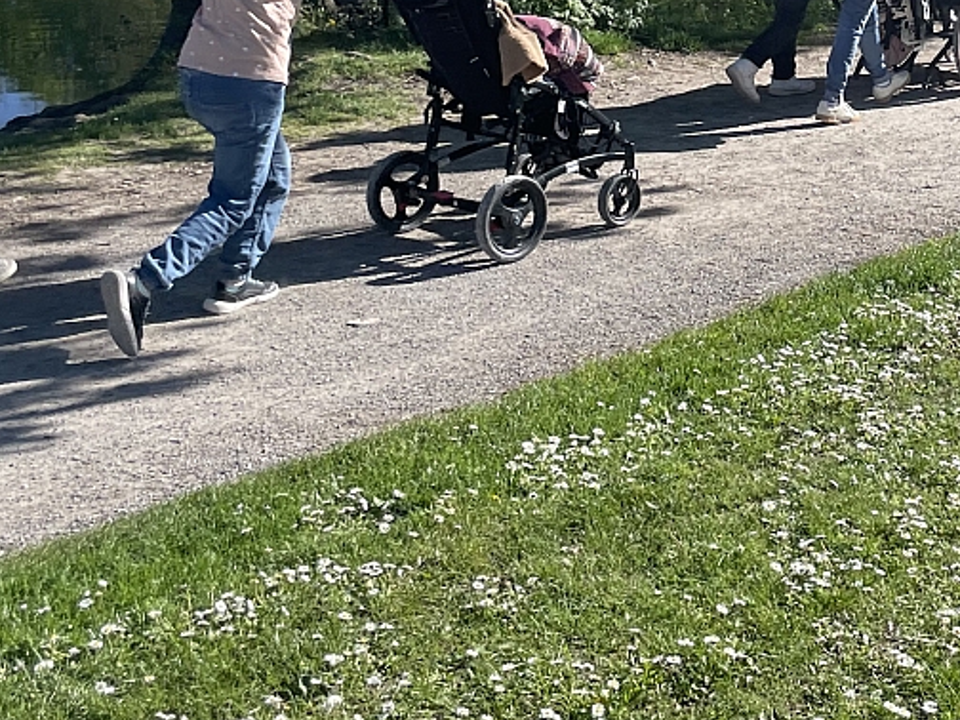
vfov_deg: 21.7
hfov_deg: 28.2
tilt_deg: -8.9
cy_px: 55
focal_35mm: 66
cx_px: 869
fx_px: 1830
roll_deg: +1.4
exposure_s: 1/1795
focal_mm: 4.2
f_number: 1.6
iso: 32
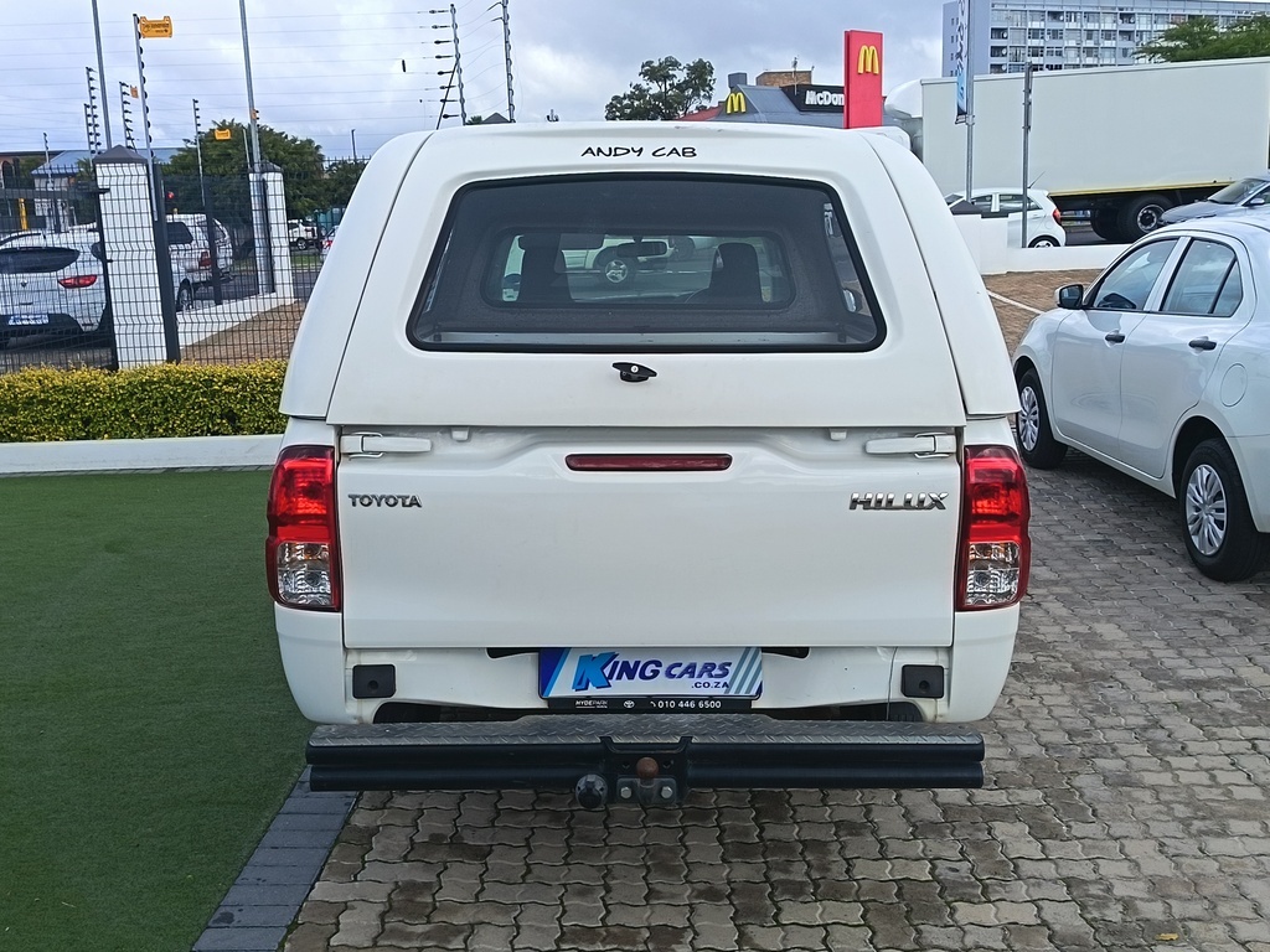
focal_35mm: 37
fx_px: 1357
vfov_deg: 38.7
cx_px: 635
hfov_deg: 50.1
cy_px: 476
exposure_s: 1/425
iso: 100
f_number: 1.75
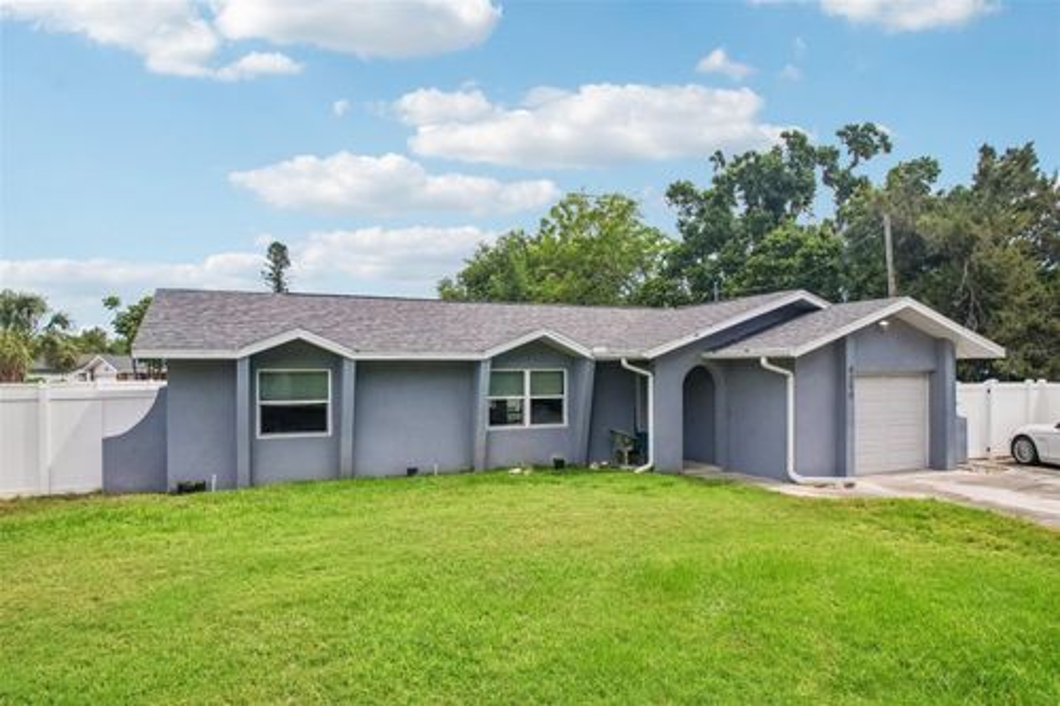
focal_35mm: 22
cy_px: 353
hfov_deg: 78.6
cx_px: 530
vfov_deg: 57.2
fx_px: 648
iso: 400
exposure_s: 1/1600
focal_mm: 8.4
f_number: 2.8
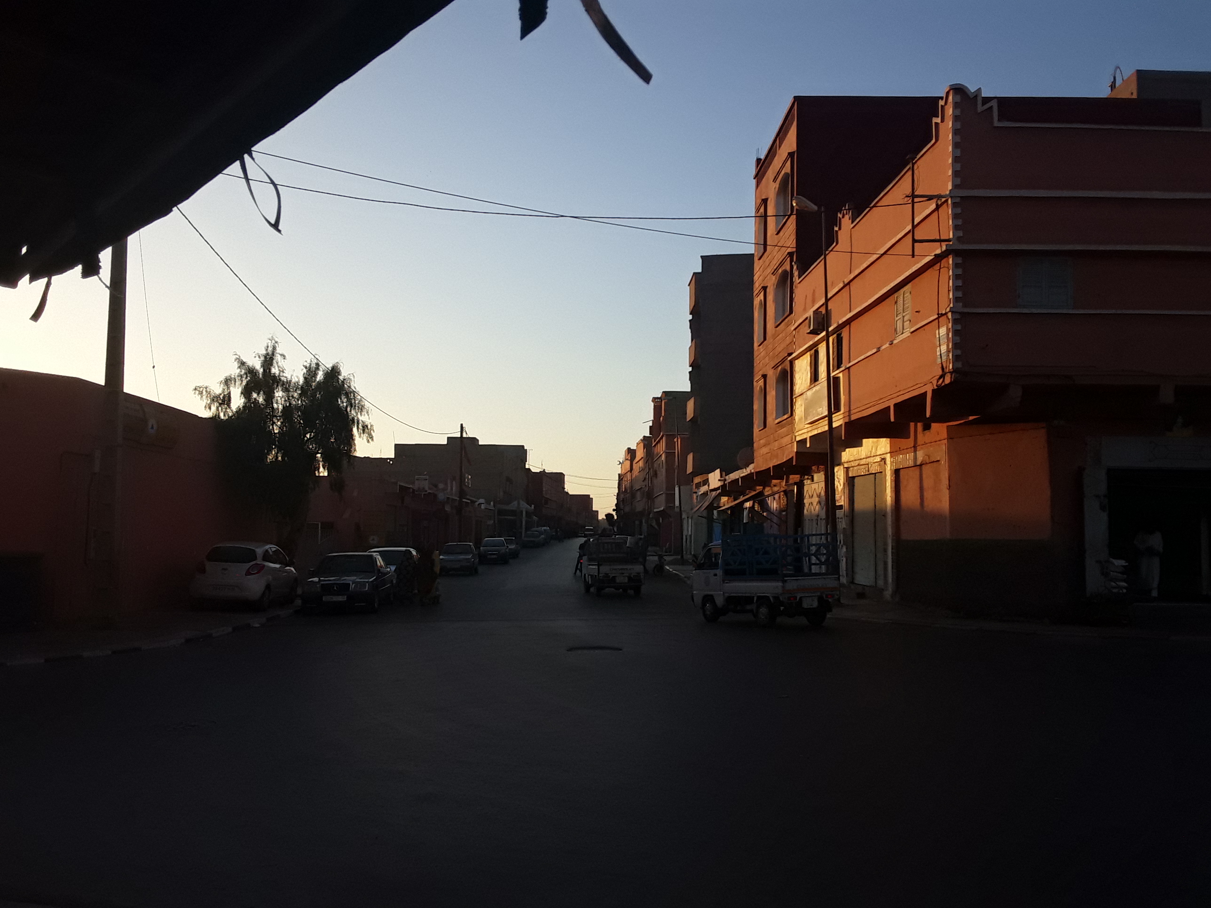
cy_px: 454
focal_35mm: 30
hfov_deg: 60.0
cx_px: 606
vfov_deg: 46.8
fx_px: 1050
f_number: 1.9
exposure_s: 1/818
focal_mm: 2.2
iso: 40
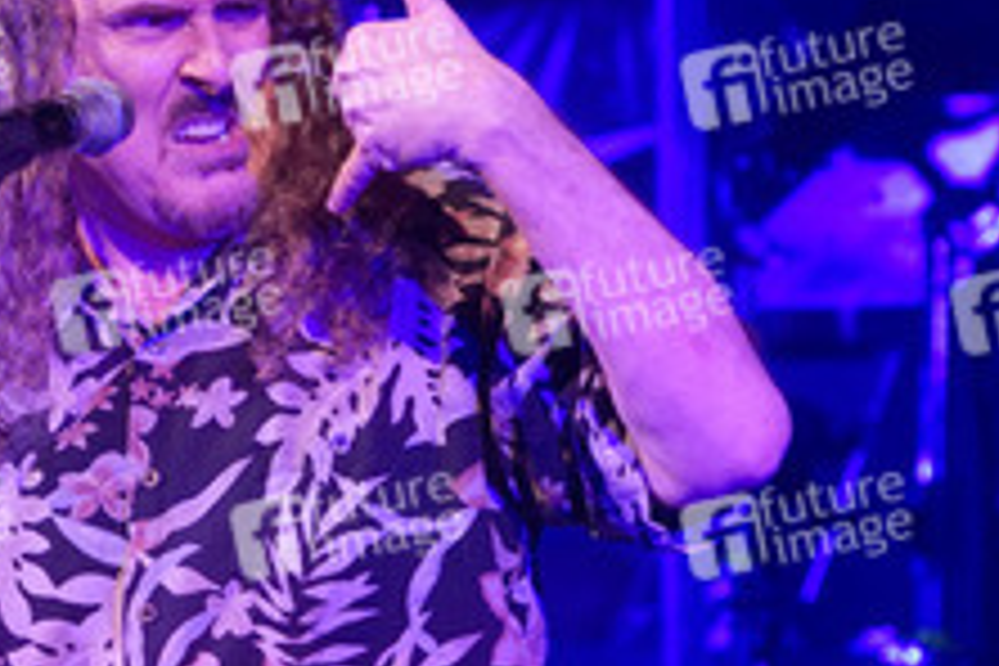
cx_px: 227
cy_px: 414
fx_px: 24030
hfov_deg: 2.4
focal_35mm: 866
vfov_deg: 1.6
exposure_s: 1/500
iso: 3200
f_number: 6.3
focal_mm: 426
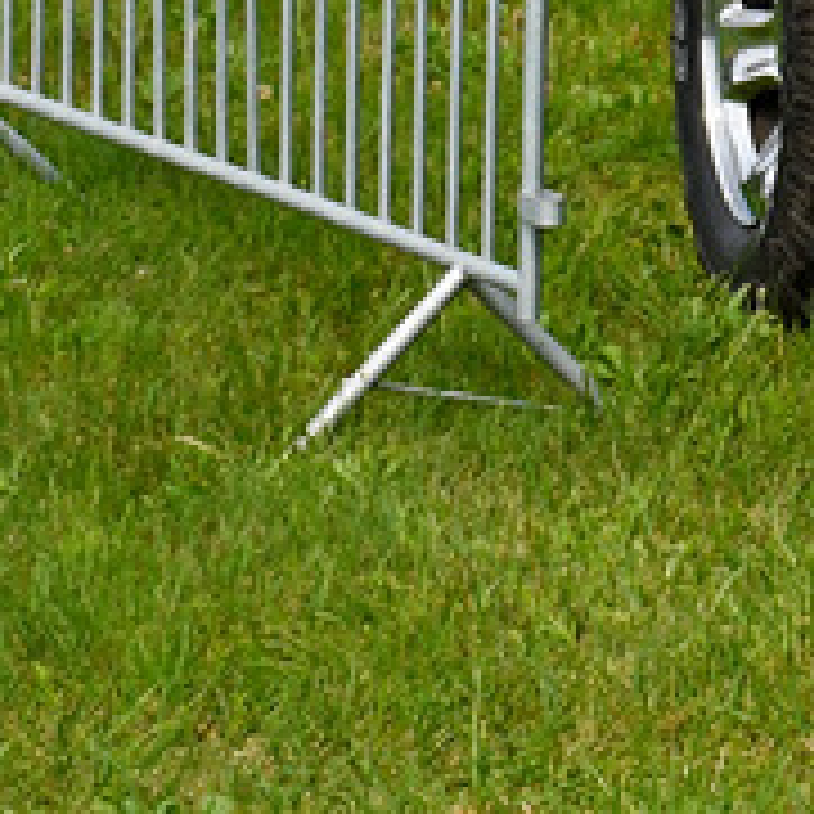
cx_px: 2482
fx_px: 8460
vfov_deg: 5.4
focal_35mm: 318
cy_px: -717
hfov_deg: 5.2
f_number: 6.3
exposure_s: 1/800
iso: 200
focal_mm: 35
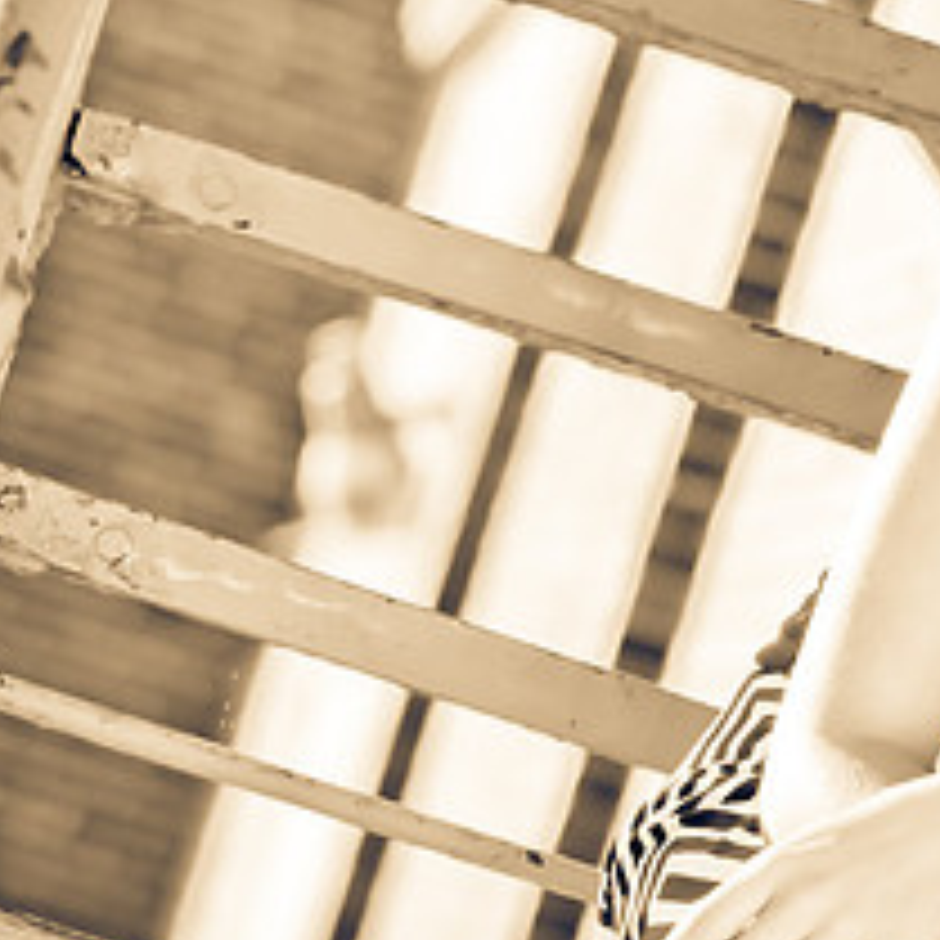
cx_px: 823
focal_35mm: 275
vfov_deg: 6.4
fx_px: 8449
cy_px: 430
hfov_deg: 6.4
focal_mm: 78
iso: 500
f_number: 3.2
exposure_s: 1/2500
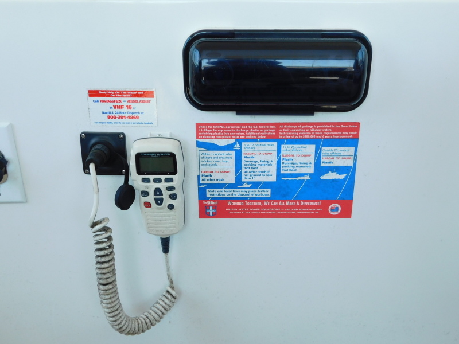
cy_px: 172
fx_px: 477
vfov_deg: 39.7
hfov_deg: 51.4
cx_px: 230
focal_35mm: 36
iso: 125
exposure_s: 1/160
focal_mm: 6.3
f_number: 3.5
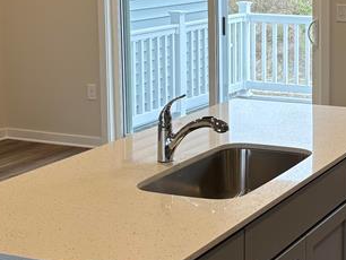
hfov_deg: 21.8
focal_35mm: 87
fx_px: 870
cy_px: 60
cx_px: 335
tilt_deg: -8.5
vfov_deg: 16.9
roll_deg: -0.8
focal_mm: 5.96
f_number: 1.6
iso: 80
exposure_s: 1/120
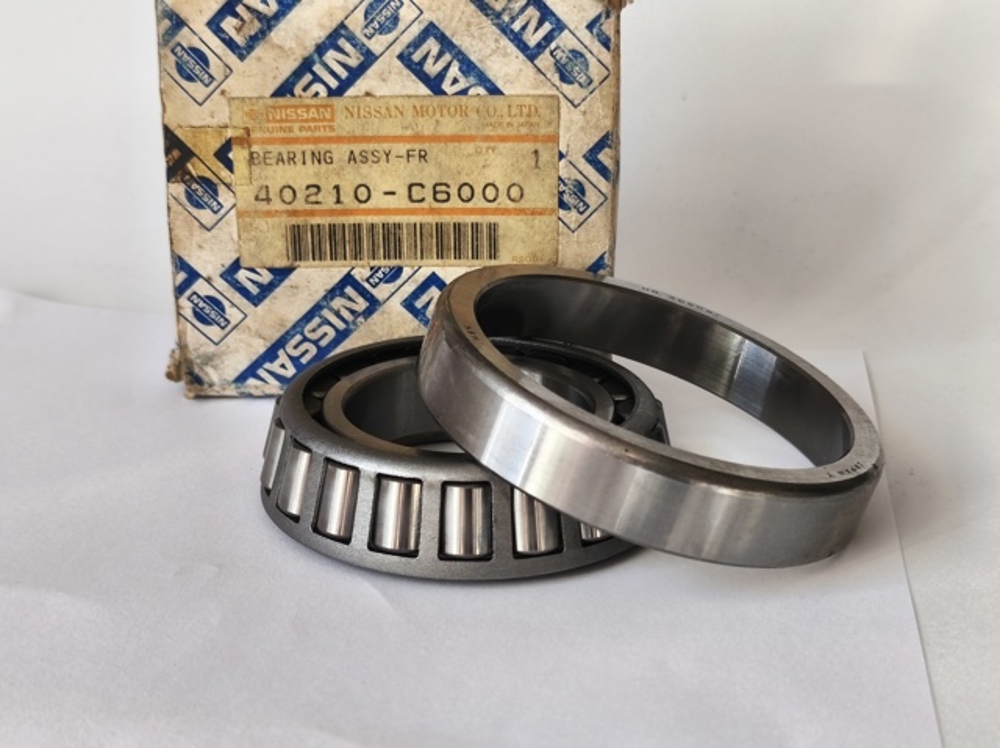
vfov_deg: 26.5
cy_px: 374
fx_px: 1588
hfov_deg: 35.0
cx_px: 500
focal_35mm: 55
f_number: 1.65
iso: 160
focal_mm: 6.18
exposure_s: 1/100
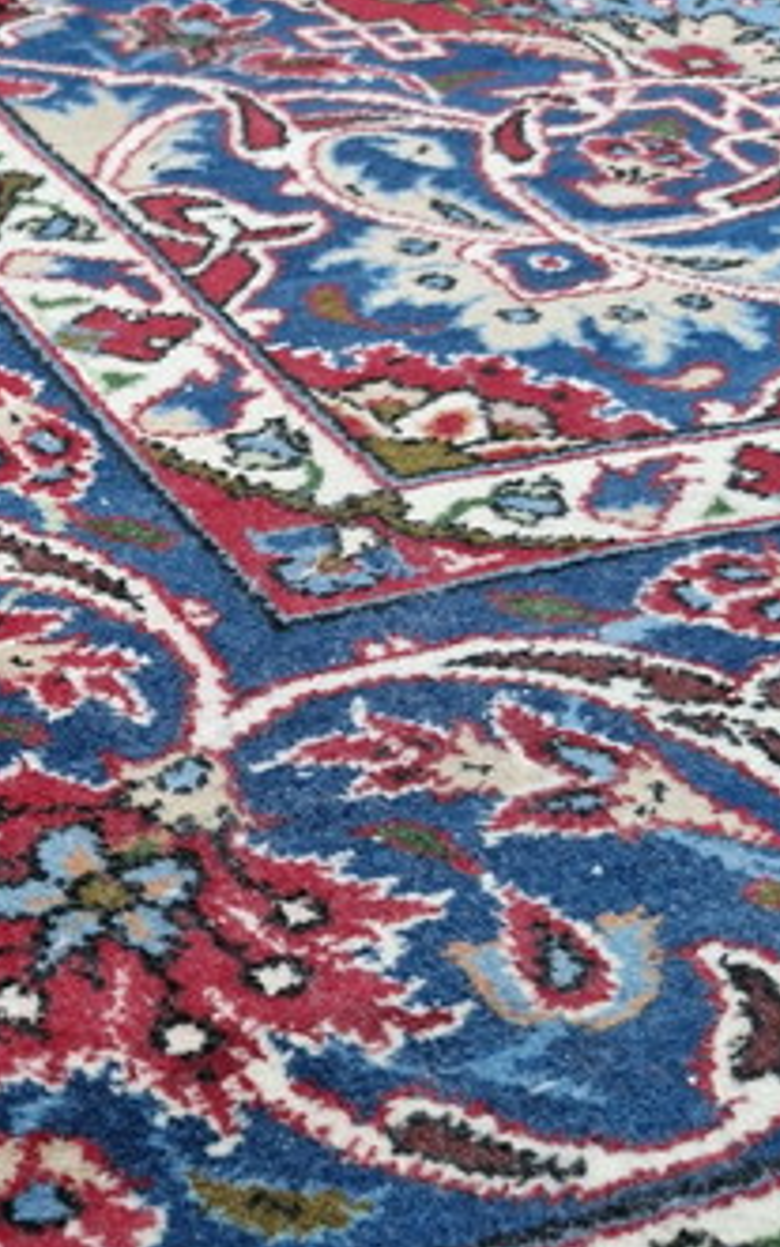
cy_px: 684
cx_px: -136
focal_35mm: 55
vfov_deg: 36.9
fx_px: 1870
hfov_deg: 21.9
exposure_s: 1/120
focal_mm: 5.54
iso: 1000
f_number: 1.8
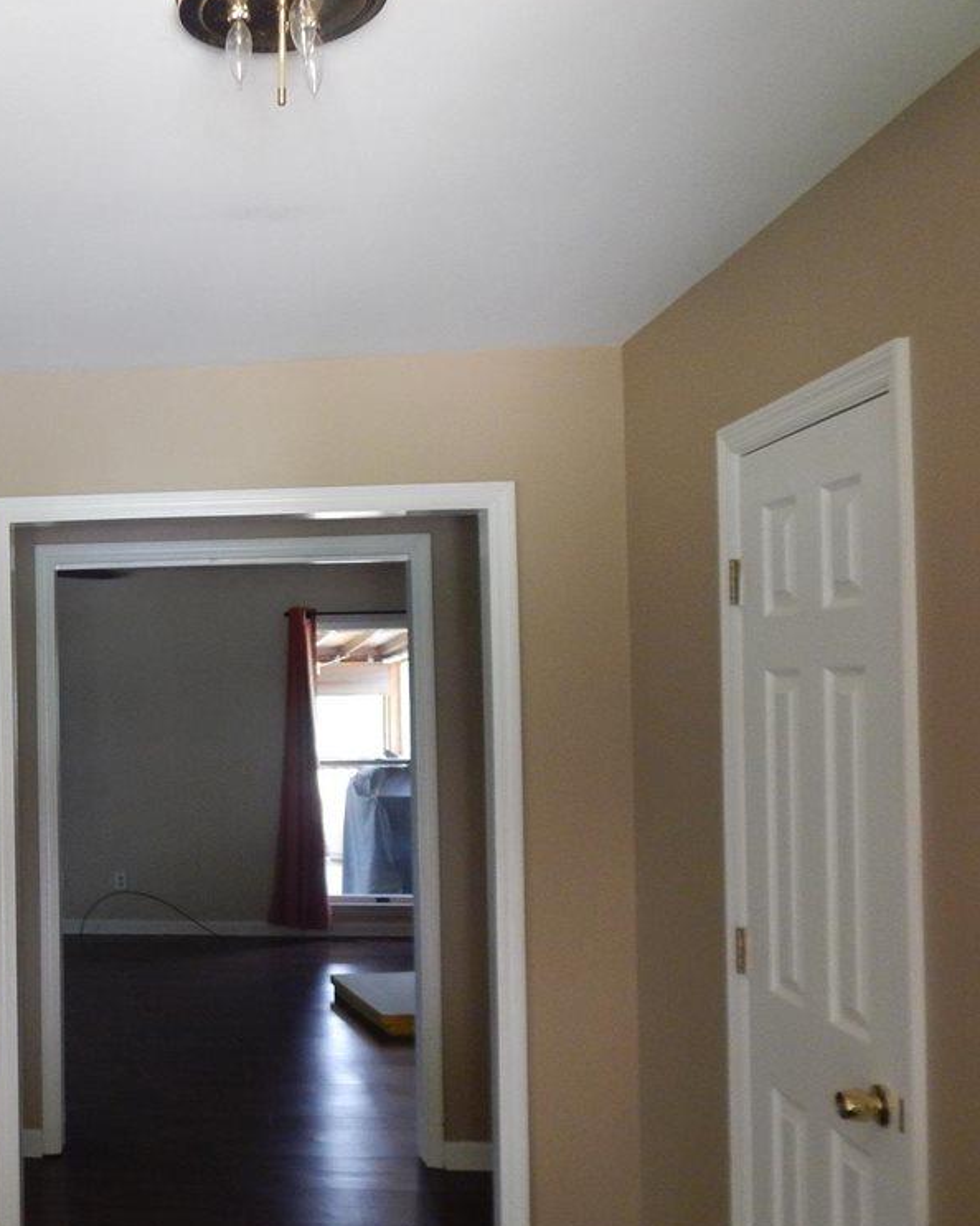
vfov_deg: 49.0
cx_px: 4
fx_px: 1342
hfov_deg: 36.2
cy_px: 693
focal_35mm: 37
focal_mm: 4
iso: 250
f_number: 3
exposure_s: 1/30
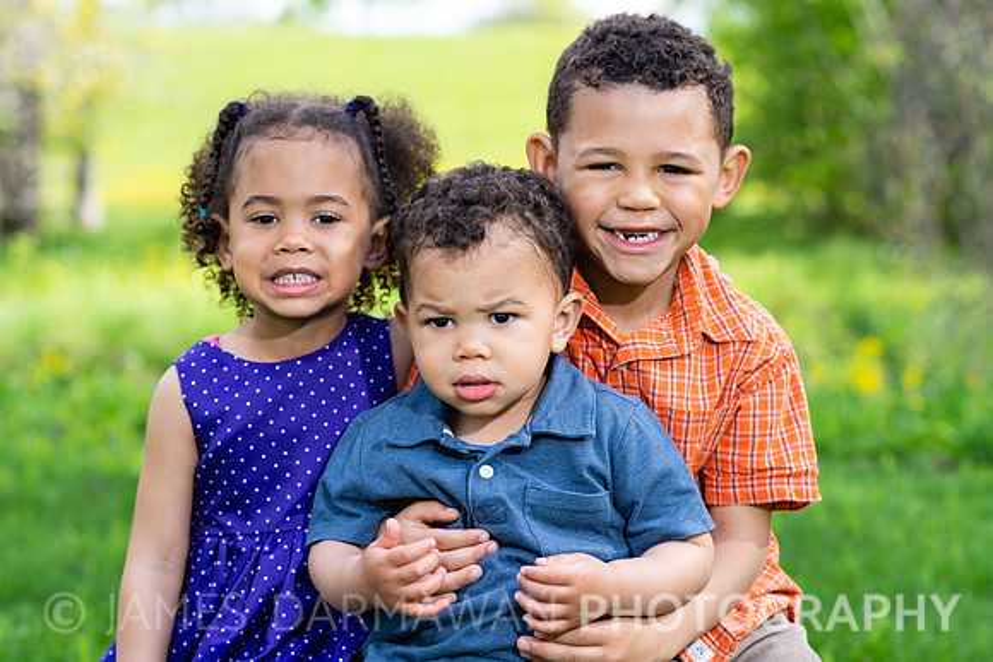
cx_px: 496
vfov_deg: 16.1
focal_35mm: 85
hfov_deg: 23.9
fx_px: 2345
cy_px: 331
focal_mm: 85
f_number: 5
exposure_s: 1/200
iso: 100
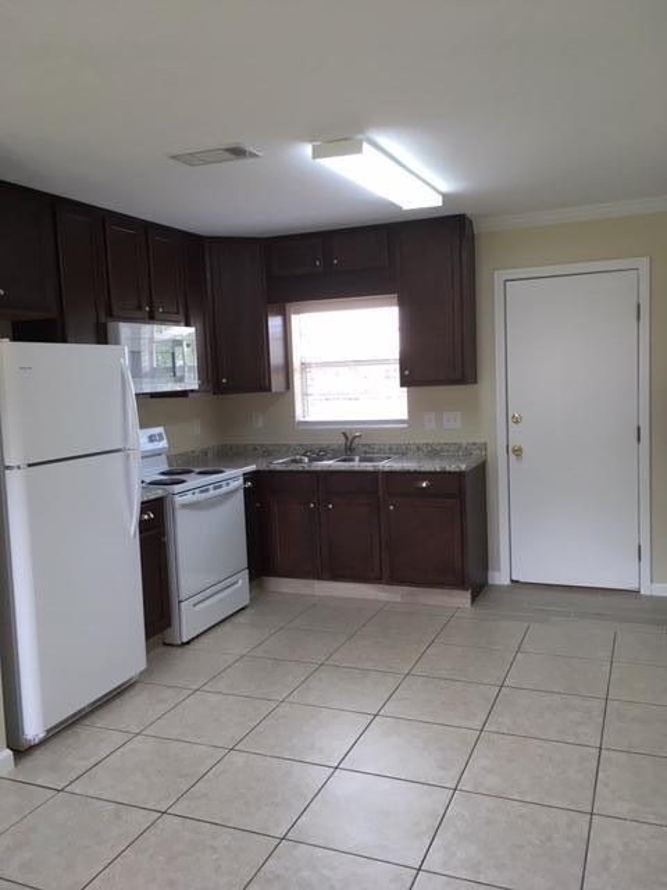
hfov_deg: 48.2
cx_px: 334
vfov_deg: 61.7
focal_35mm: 29
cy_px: 445
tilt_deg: -7.4
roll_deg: +2.5
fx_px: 745
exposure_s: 1/30
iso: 25
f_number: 2.2
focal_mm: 4.15
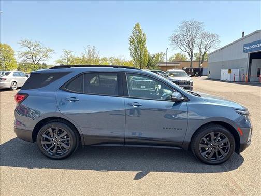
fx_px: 181
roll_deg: +1.2
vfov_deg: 56.8
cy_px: 98
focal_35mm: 24
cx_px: 130
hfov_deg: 71.6
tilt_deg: -6.8
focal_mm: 6.76
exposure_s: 1/405
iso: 100
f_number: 1.78
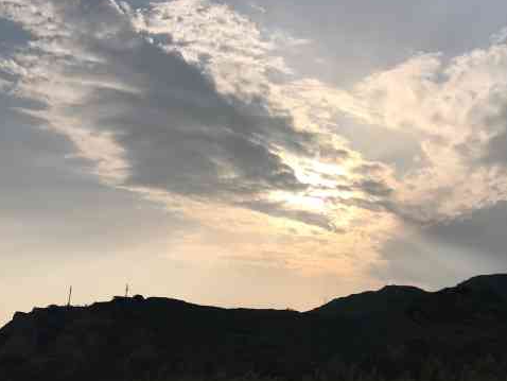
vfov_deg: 35.2
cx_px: 283
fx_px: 601
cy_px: 182
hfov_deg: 45.7
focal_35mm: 41
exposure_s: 1/8772
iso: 25
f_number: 1.8
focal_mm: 3.99
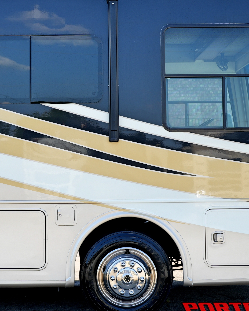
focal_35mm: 79
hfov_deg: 19.3
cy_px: 143
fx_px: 728
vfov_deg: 24.1
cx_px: 76
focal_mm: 50
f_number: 3.2
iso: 100
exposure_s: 1/640
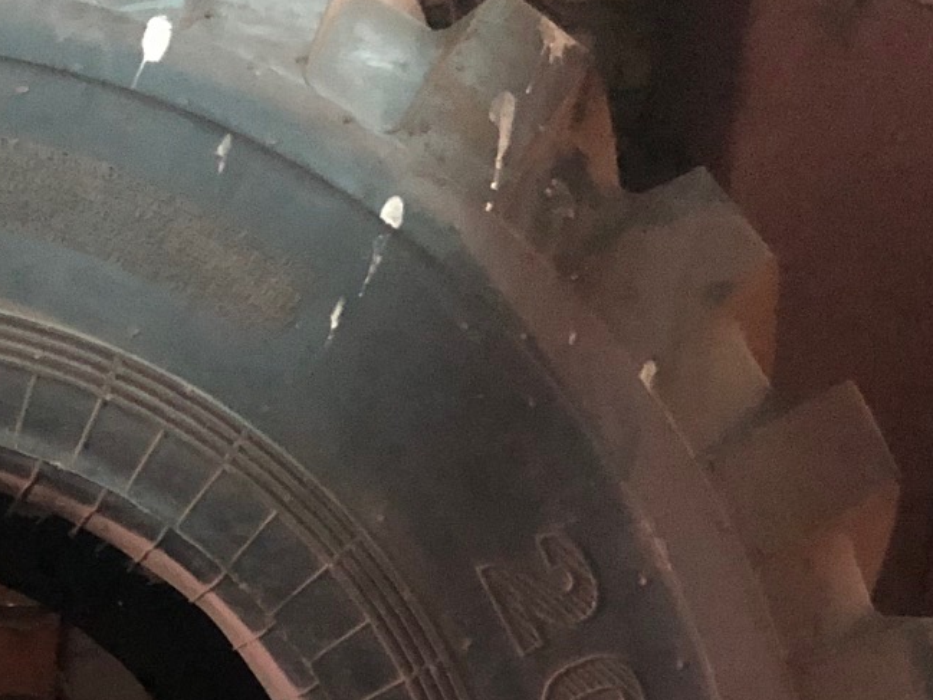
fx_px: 2345
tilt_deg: -25.1
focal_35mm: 87
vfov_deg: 15.7
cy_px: 1036
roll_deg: -0.3
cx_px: -108
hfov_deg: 21.3
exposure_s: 1/4
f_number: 1.8
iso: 320
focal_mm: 3.99
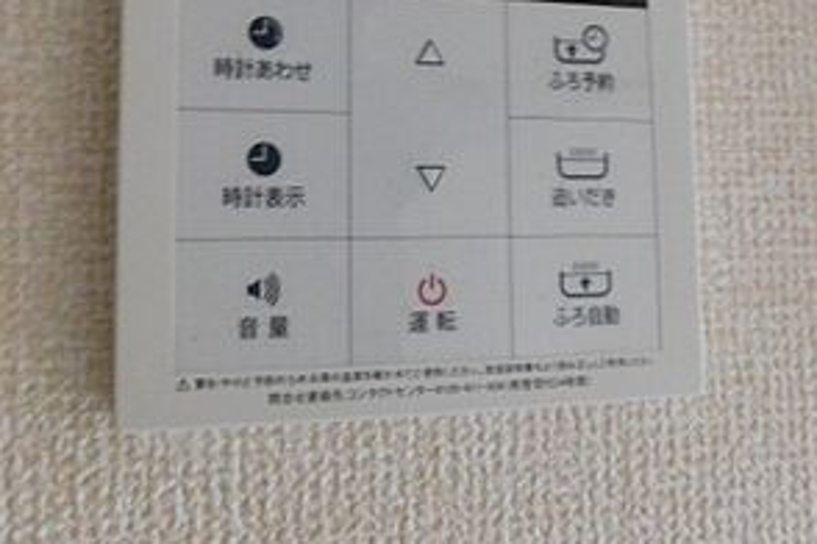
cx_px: 408
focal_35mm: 39
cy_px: 150
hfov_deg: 49.6
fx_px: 885
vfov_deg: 33.7
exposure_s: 1/15
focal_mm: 4
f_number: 3
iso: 400
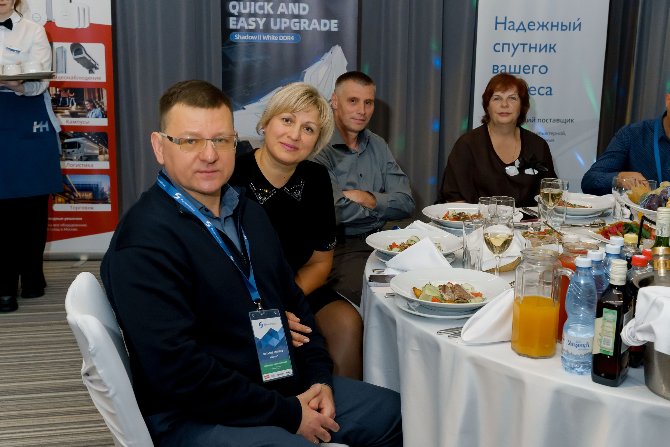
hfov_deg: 49.5
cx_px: 370
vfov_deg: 34.2
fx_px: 726
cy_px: 199
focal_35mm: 39
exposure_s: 1/125
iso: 3200
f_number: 5.6
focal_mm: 35
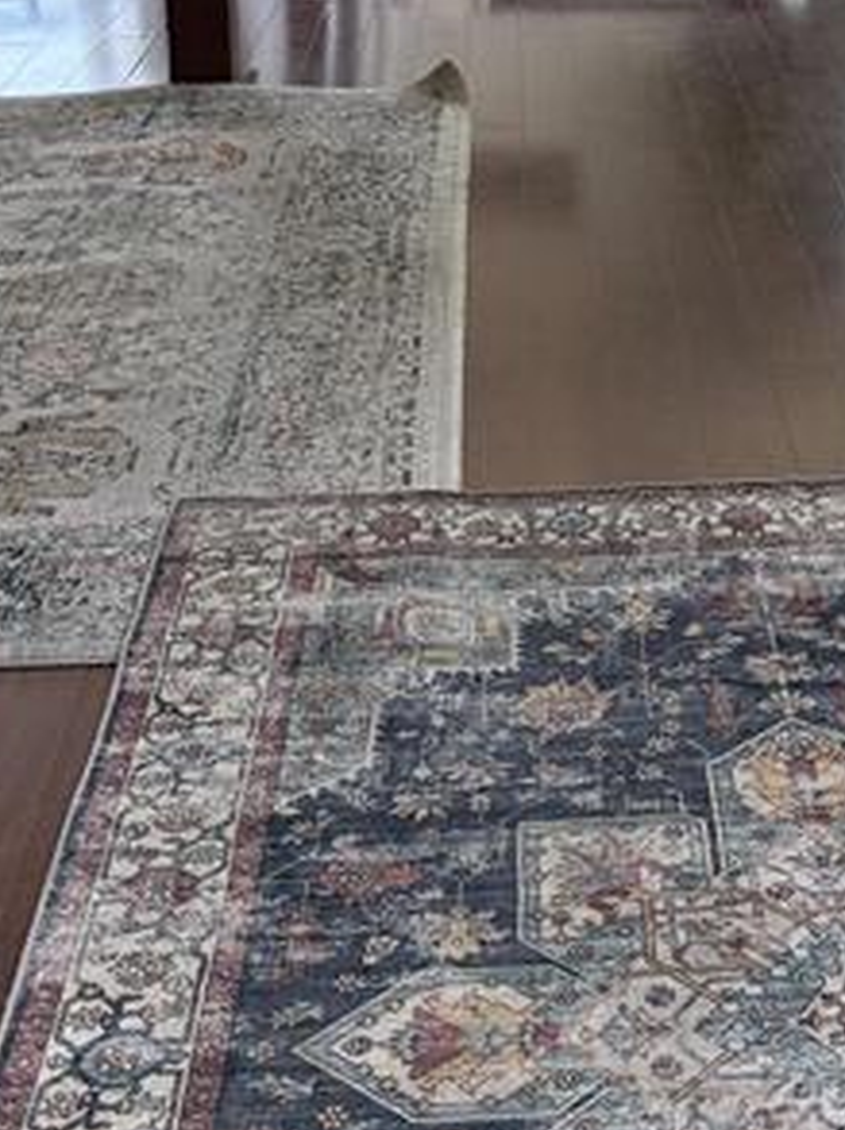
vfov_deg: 29.3
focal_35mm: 63
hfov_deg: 22.4
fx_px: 2055
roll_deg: -1.1
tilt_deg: -13.6
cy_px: 81
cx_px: 830
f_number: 1.78
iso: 160
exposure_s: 1/133
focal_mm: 6.76
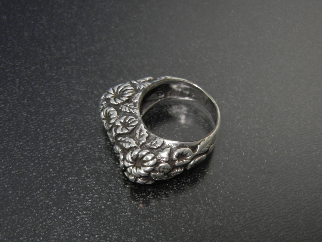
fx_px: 549
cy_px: 121
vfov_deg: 24.8
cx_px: 161
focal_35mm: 59
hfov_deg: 32.7
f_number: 8
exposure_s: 1/30
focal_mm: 10.6
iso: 800
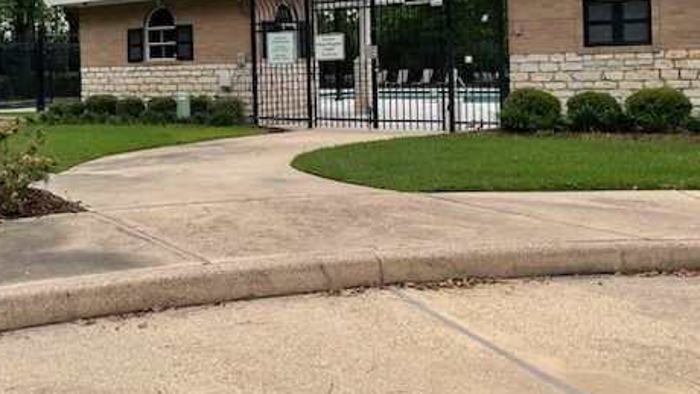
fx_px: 817
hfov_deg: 45.6
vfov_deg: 26.5
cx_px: 225
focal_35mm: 44
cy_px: 67
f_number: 1.8
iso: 16
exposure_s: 1/169
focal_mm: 3
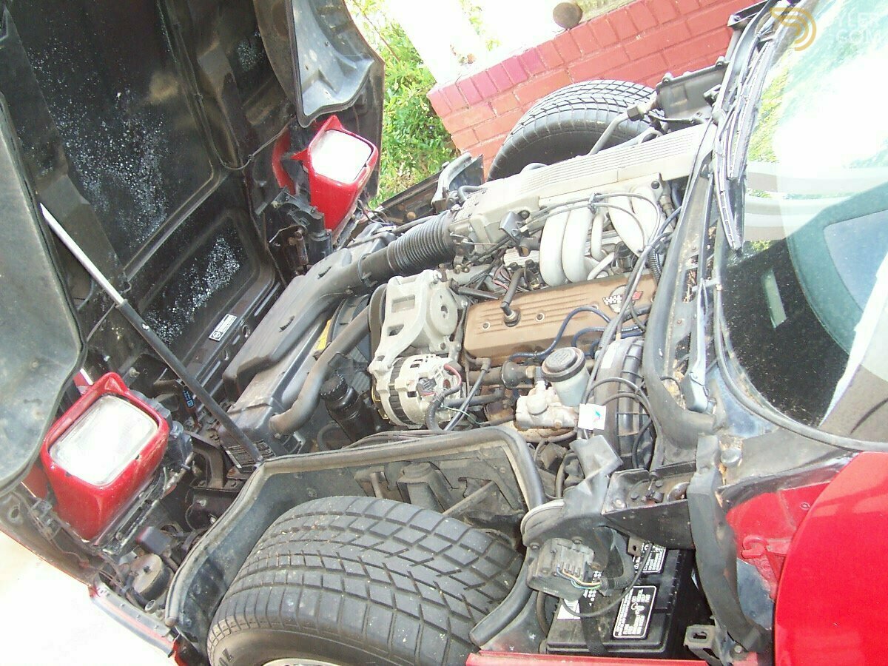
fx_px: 949
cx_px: 444
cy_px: 333
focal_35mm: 37
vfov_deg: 38.7
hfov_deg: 50.1
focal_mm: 5.6
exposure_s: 1/60
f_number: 2.8
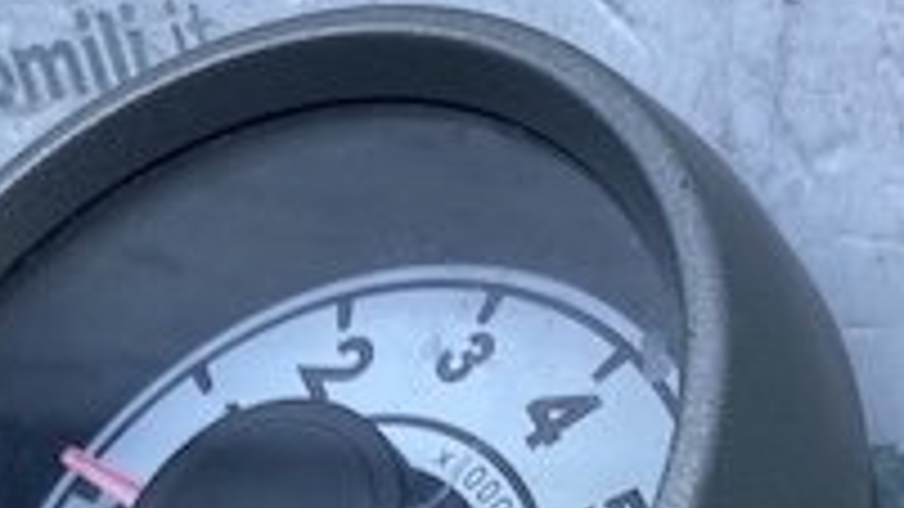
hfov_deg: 23.6
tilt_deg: -49.4
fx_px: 2157
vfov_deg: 10.8
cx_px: 301
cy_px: 1335
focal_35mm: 90
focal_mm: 4.25
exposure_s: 1/571
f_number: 1.8
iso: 32
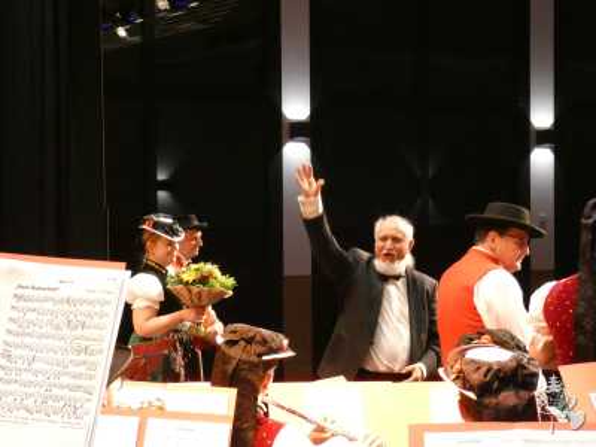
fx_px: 1601
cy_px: 224
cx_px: 298
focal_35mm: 93
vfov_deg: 15.9
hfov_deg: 21.1
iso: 1600
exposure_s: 1/50
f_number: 4.7
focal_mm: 16.6
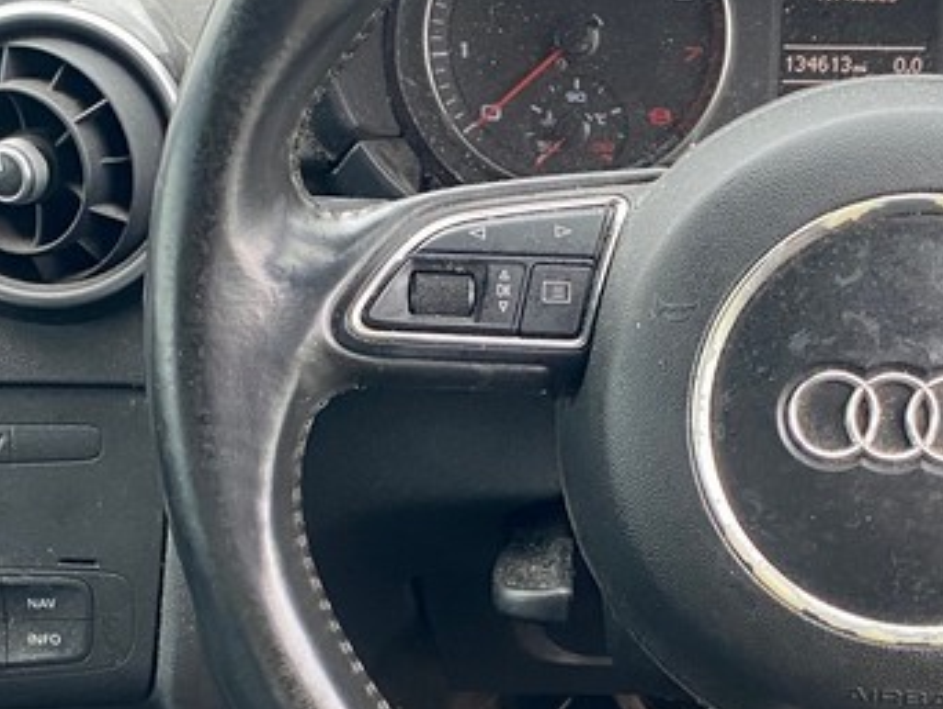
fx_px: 2072
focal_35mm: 76
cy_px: 430
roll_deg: +1.0
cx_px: 491
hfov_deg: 25.6
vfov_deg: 19.4
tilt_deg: -29.2
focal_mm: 4.25
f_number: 1.8
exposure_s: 1/60
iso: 160
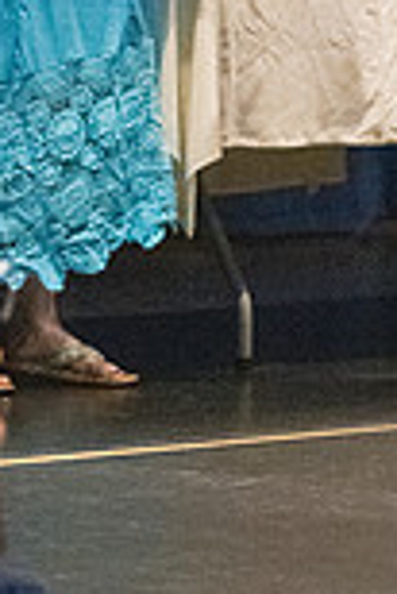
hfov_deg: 2.7
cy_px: -158
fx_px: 8367
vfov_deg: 4.1
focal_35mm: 507
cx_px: 279
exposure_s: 1/400
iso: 10000
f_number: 3.2
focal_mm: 116
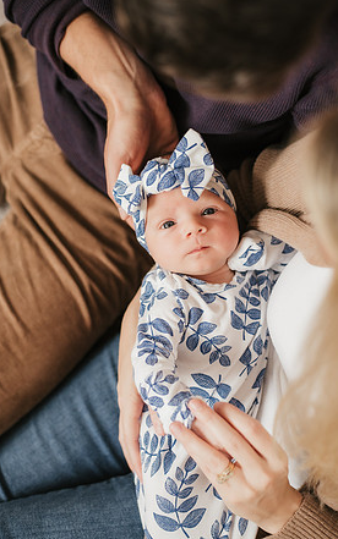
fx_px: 766
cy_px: 269
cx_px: 176
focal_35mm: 52
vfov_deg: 38.9
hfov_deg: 24.9
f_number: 2.5
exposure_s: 1/250
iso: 500
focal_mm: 50
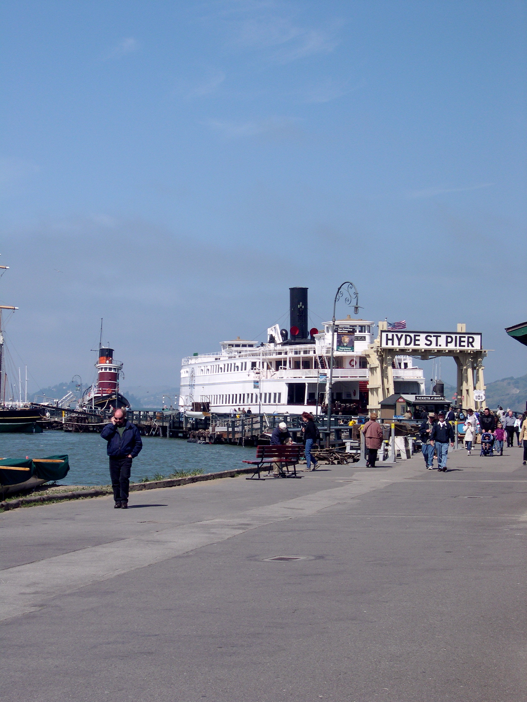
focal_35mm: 72
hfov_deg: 20.4
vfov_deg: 27.0
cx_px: 264
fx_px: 1462
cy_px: 351
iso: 100
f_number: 10.4
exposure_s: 1/167
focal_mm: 15.3
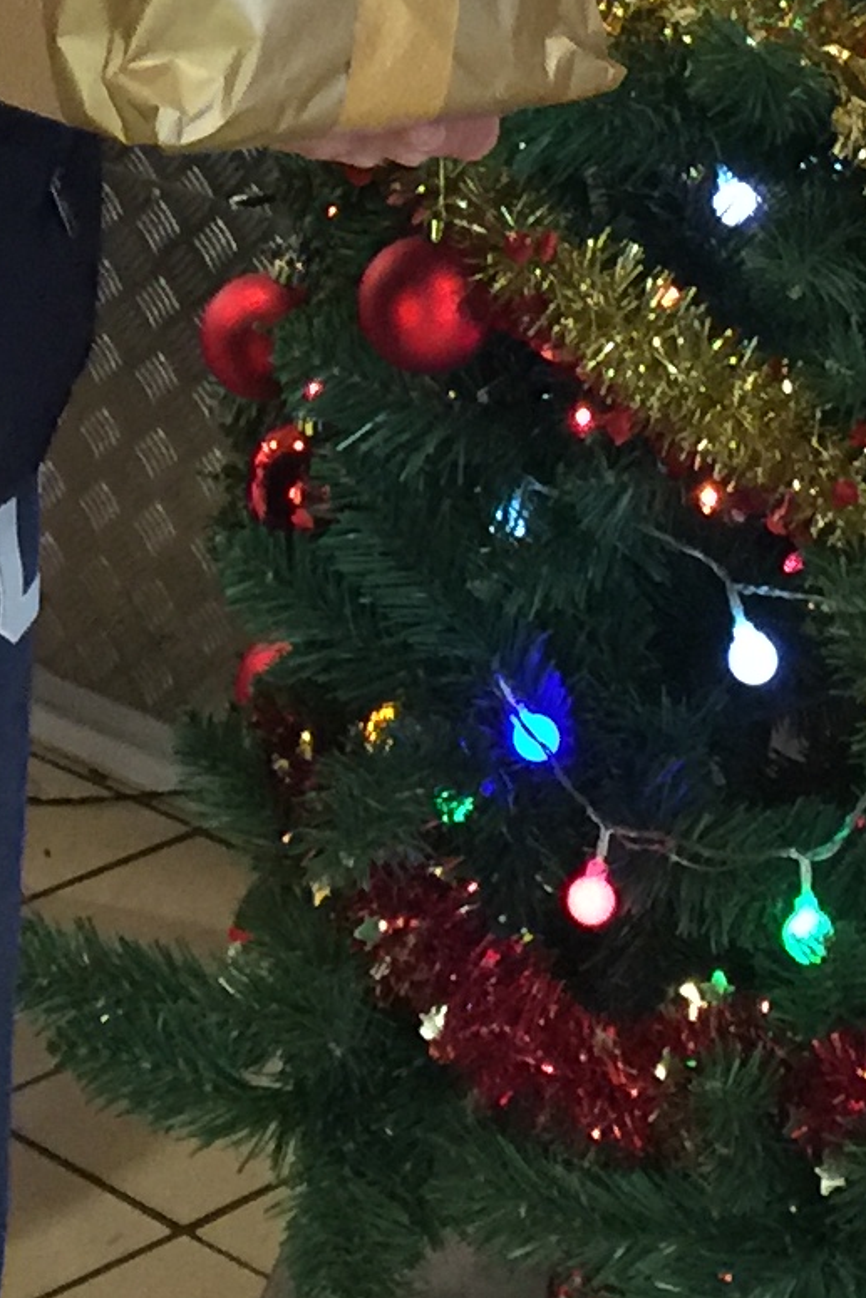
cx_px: 139
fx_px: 4580
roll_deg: -0.9
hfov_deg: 10.8
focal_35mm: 127
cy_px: -415
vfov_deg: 15.3
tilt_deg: -8.8
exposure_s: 1/10
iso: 125
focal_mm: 4.15
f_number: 2.2
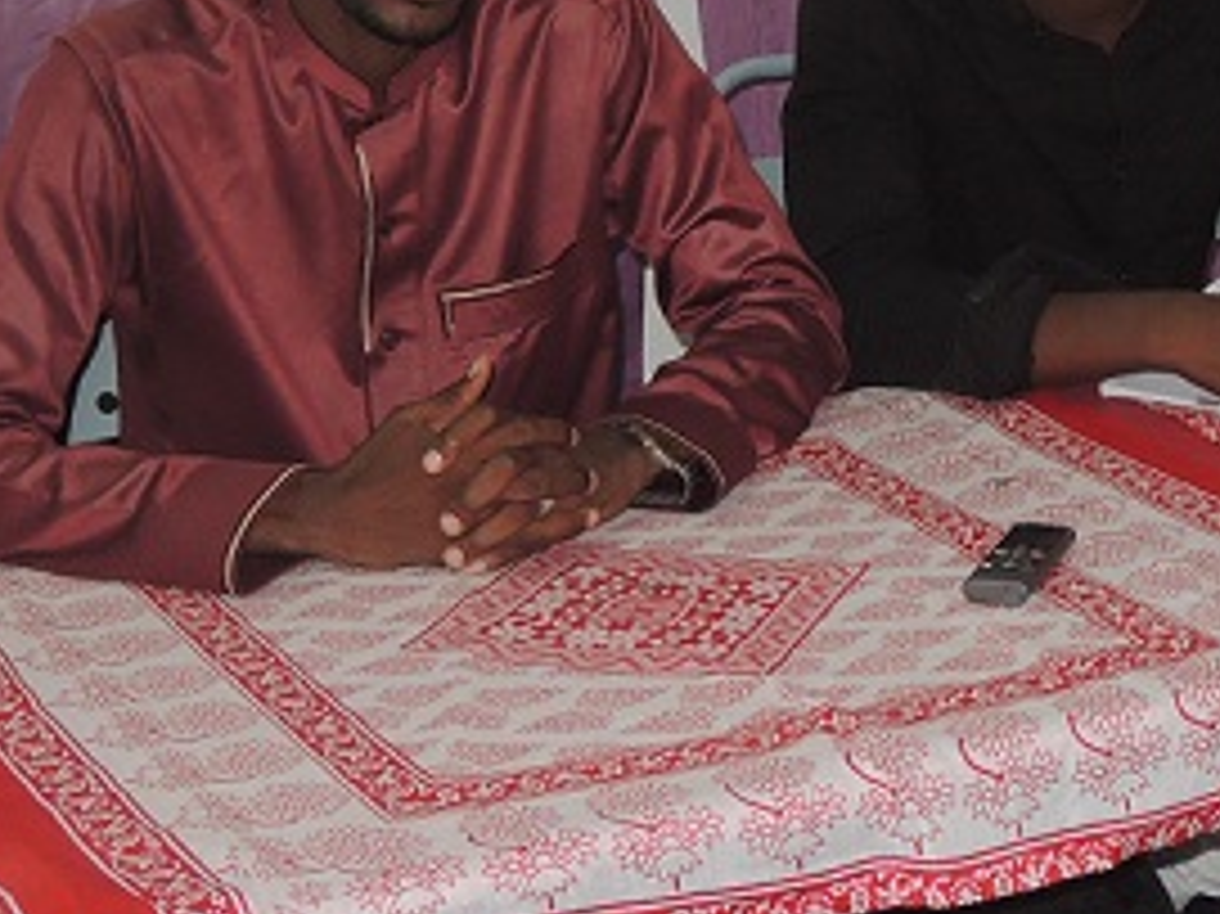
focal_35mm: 97
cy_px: -59
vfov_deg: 14.9
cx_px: 990
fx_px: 3417
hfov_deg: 20.0
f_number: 3.2
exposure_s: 1/30
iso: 220
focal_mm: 6.3
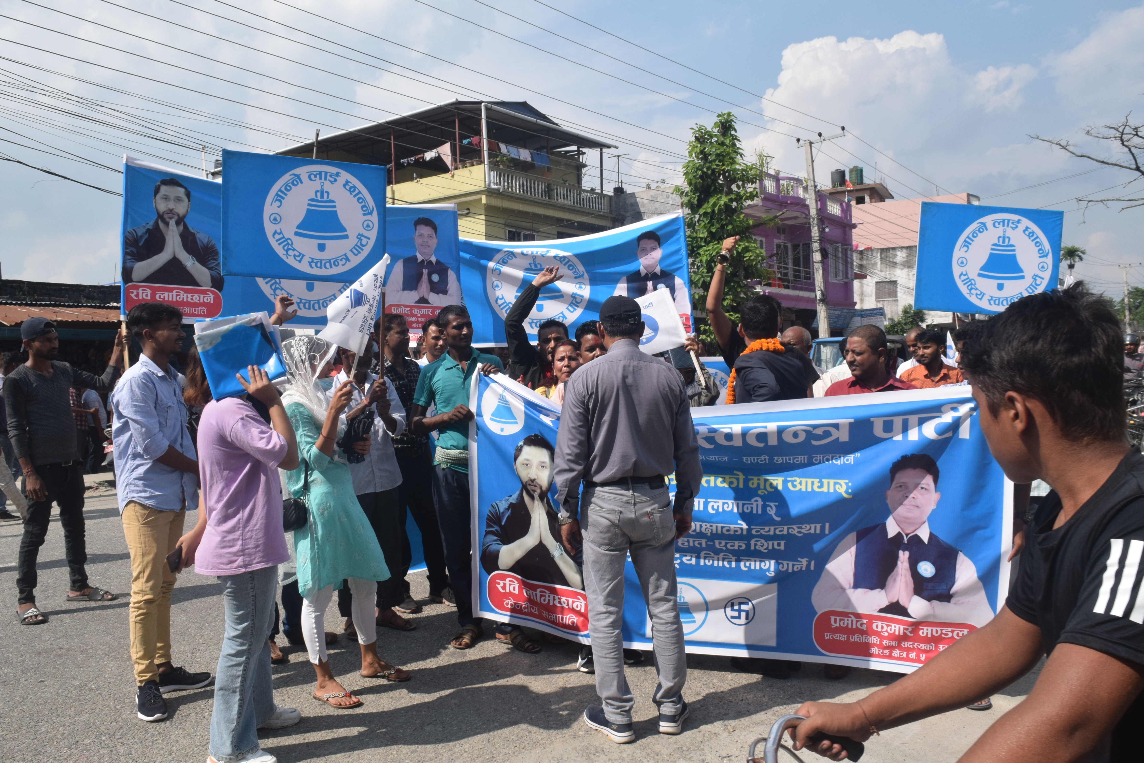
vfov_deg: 48.0
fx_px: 858
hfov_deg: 67.4
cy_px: 382
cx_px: 572
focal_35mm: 27
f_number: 16
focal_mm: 18
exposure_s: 1/1000
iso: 800
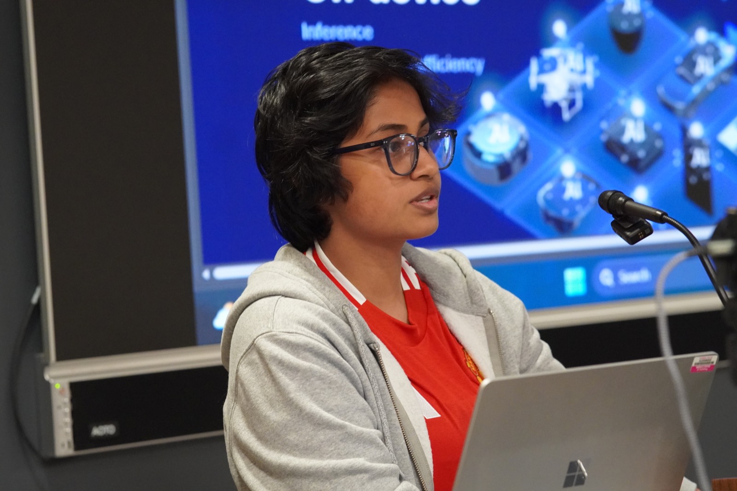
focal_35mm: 112
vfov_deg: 12.2
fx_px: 2303
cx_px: 368
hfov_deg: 18.2
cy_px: 246
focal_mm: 75
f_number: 4
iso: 5000
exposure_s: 1/160
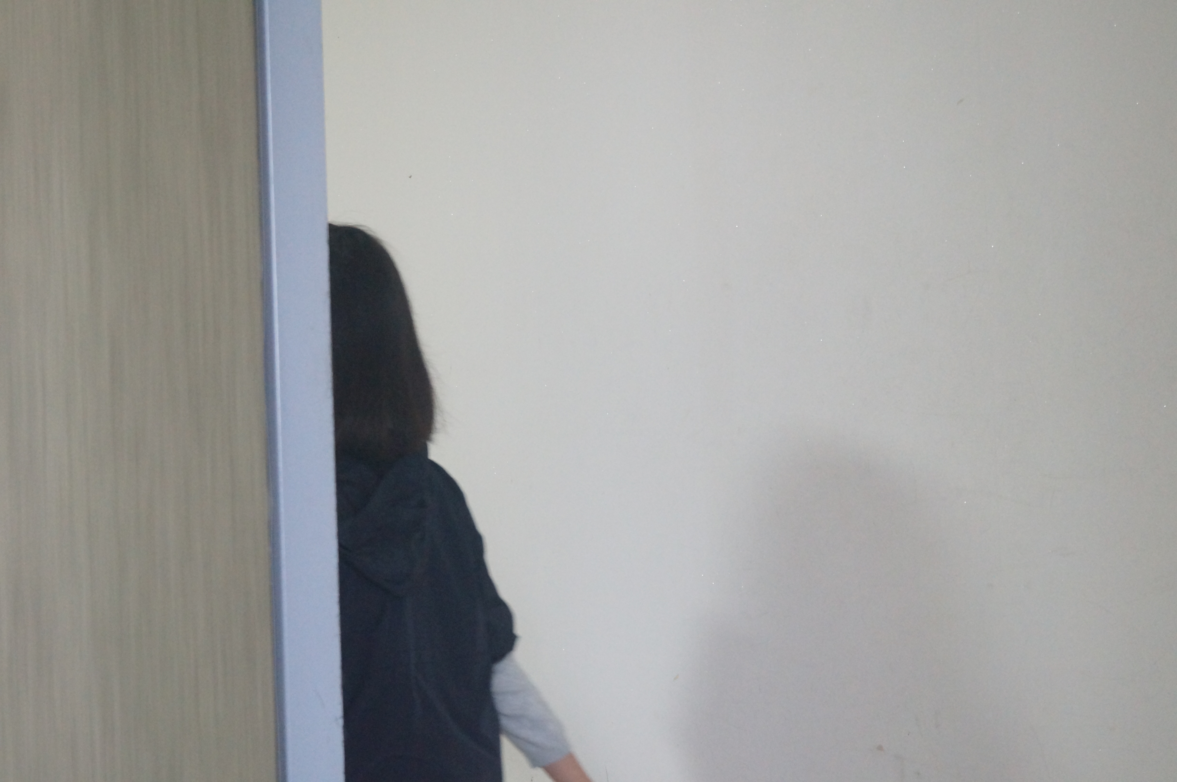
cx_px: 588
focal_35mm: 68
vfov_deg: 20.1
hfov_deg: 29.9
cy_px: 391
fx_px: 2204
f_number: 5.6
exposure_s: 1/80
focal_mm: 45
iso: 2500
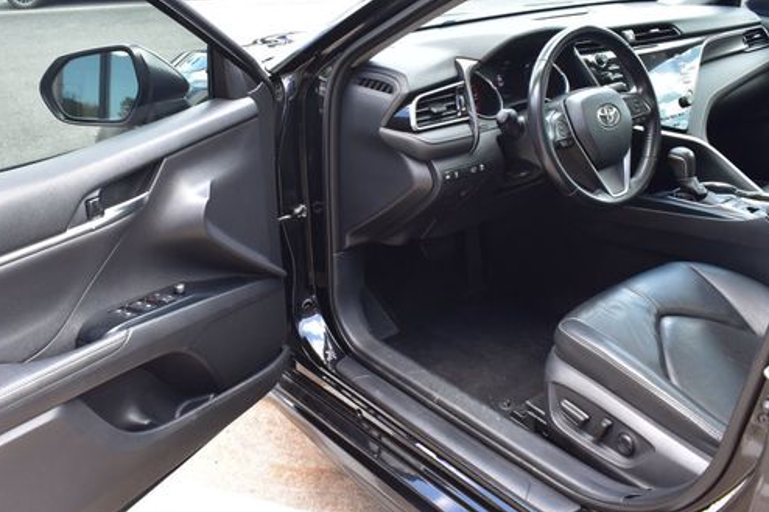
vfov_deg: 37.7
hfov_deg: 54.4
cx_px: 356
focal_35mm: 35
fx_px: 747
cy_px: 205
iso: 400
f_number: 8
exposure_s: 1/50
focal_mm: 18
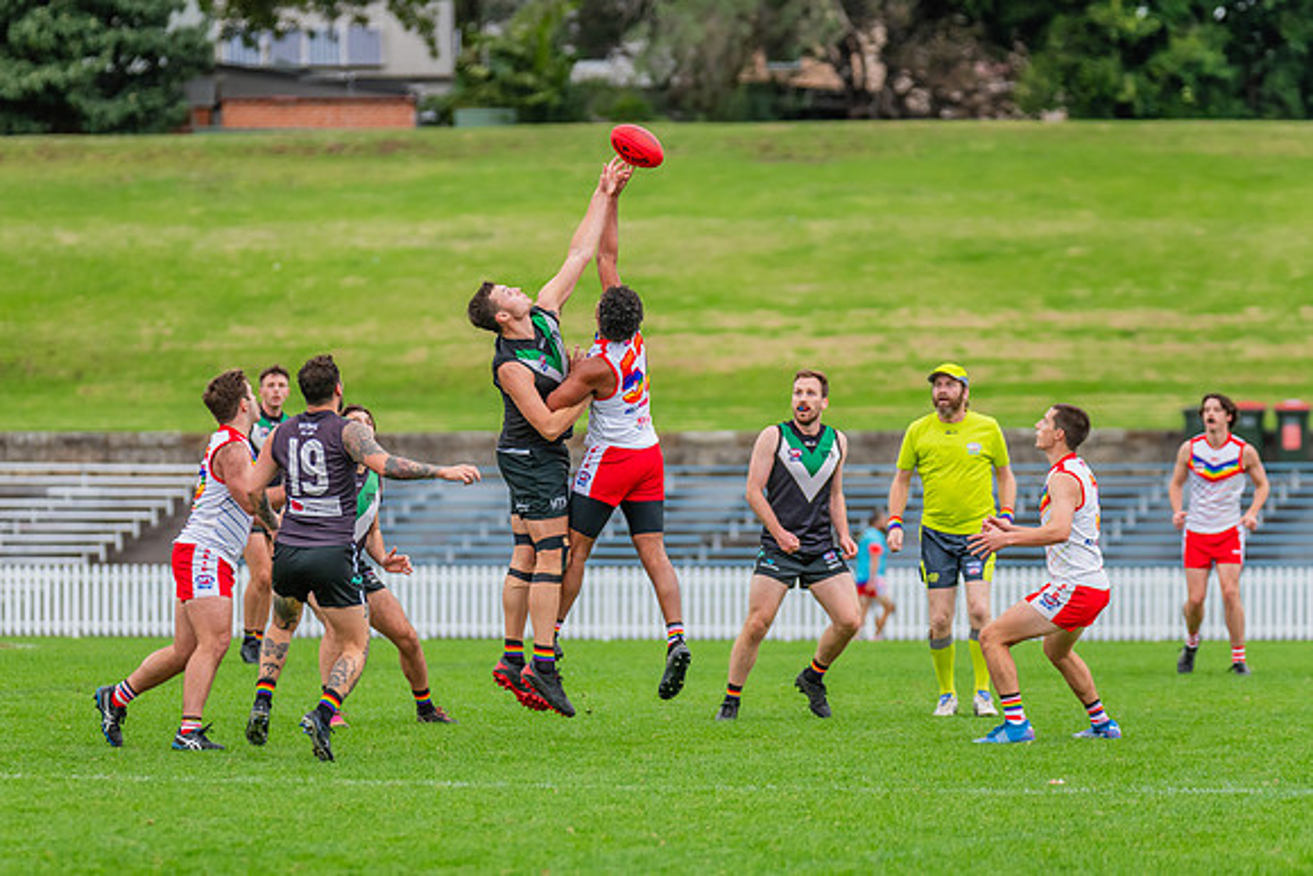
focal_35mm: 273
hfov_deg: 7.5
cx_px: 598
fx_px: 9956
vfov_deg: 5.0
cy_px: 441
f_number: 4.5
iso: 800
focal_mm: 250
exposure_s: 1/1000
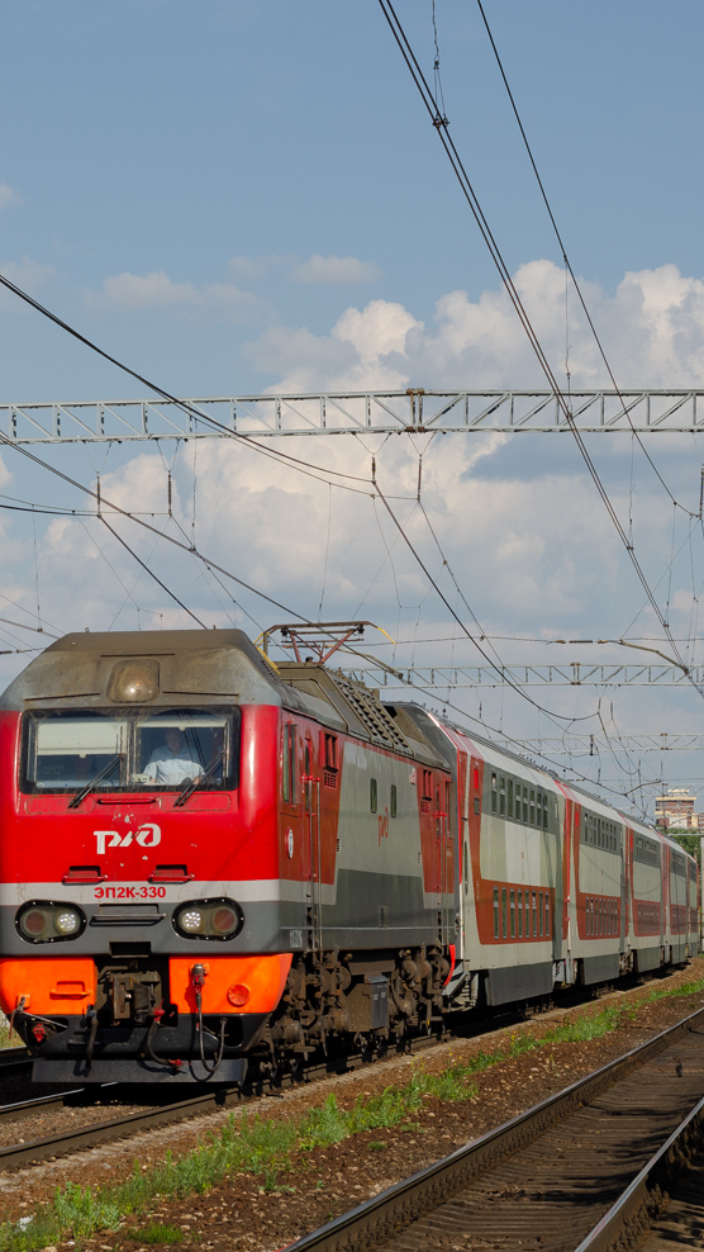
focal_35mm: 119
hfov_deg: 10.2
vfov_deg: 18.0
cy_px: 624
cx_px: 170
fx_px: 3948
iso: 125
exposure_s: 1/1000
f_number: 6.3
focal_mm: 50
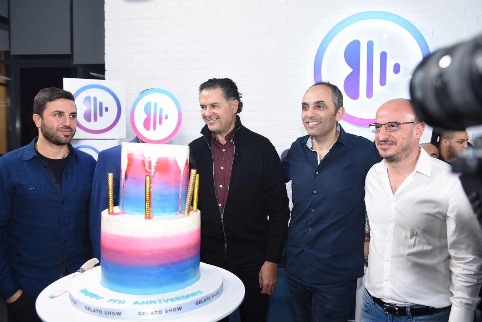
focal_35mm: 32
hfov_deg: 58.7
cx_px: 241
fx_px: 429
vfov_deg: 41.1
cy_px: 161
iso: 500
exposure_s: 1/160
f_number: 3.5
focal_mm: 32
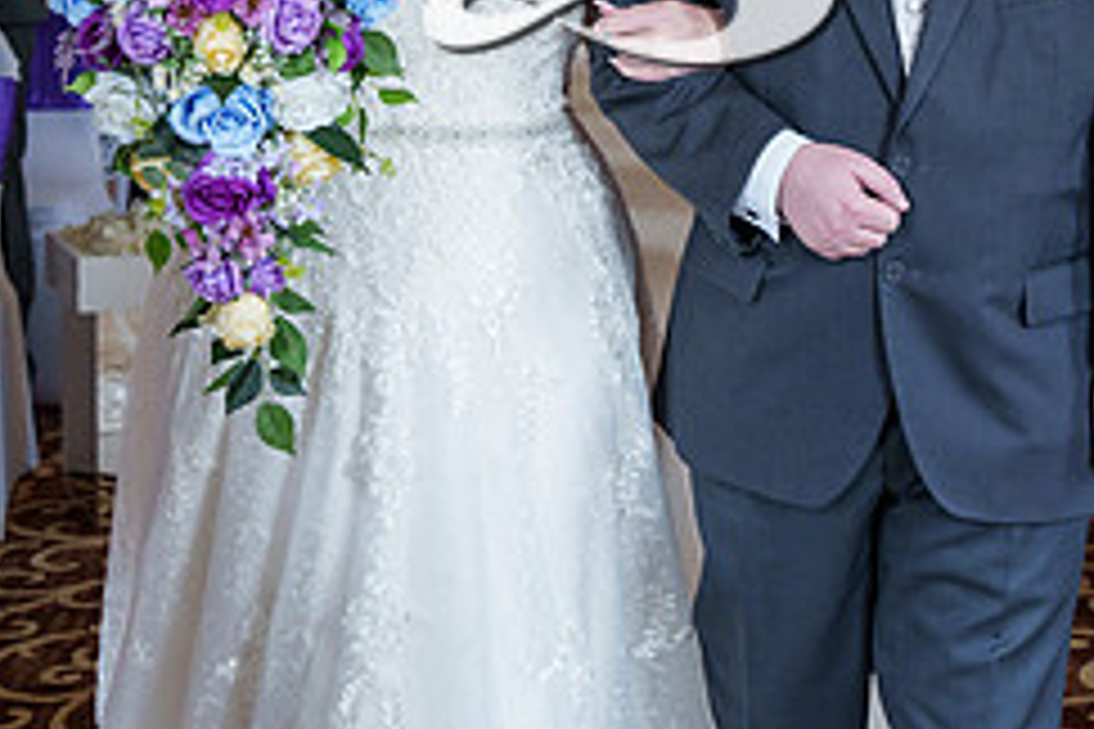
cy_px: -11
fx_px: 3251
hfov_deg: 19.1
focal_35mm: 107
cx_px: 475
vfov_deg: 12.6
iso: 1600
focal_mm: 43
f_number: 4
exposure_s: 1/400
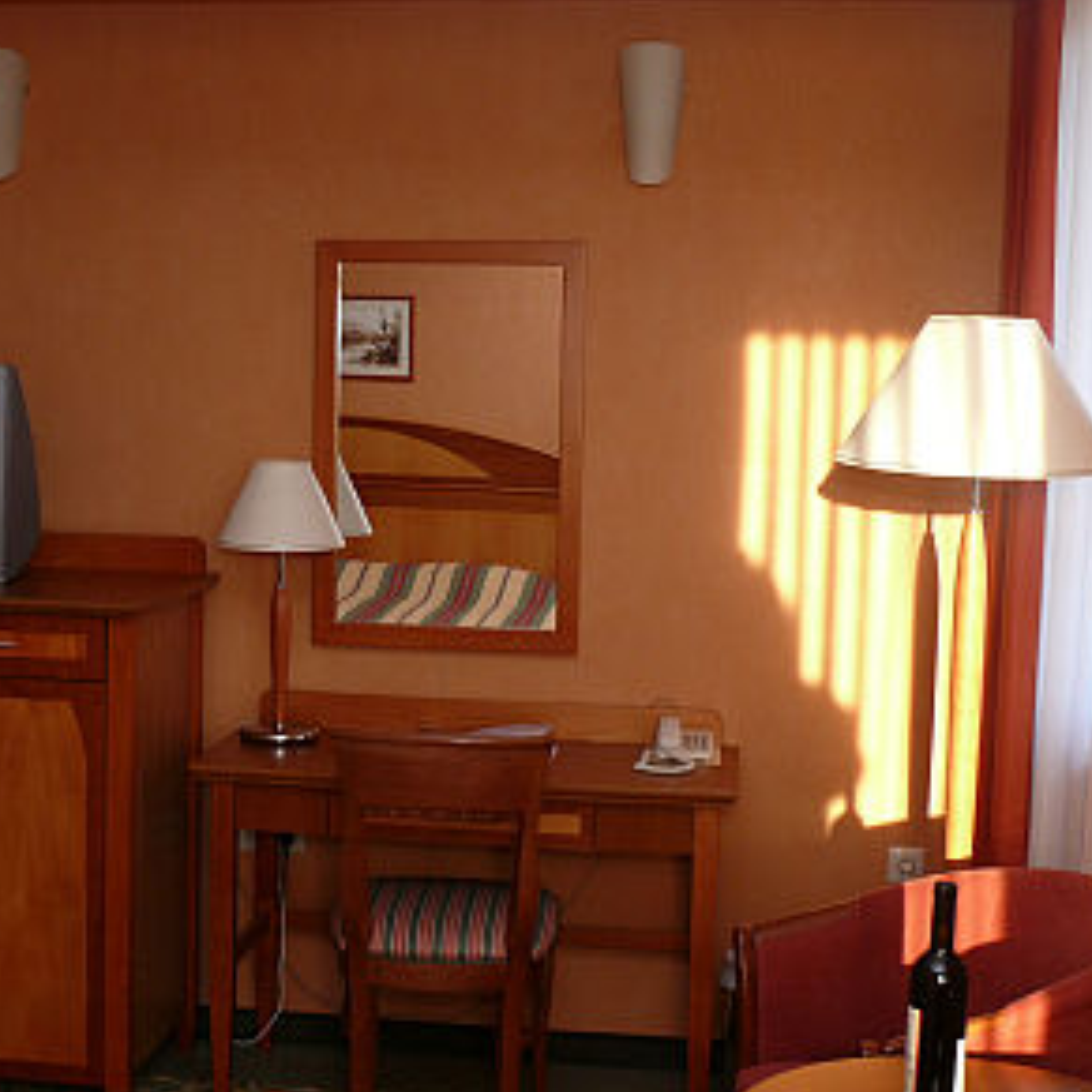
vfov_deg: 30.6
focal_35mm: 56
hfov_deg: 30.5
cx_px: 454
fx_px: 1999
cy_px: 533
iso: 100
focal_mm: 8.3
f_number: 4
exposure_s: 1/30
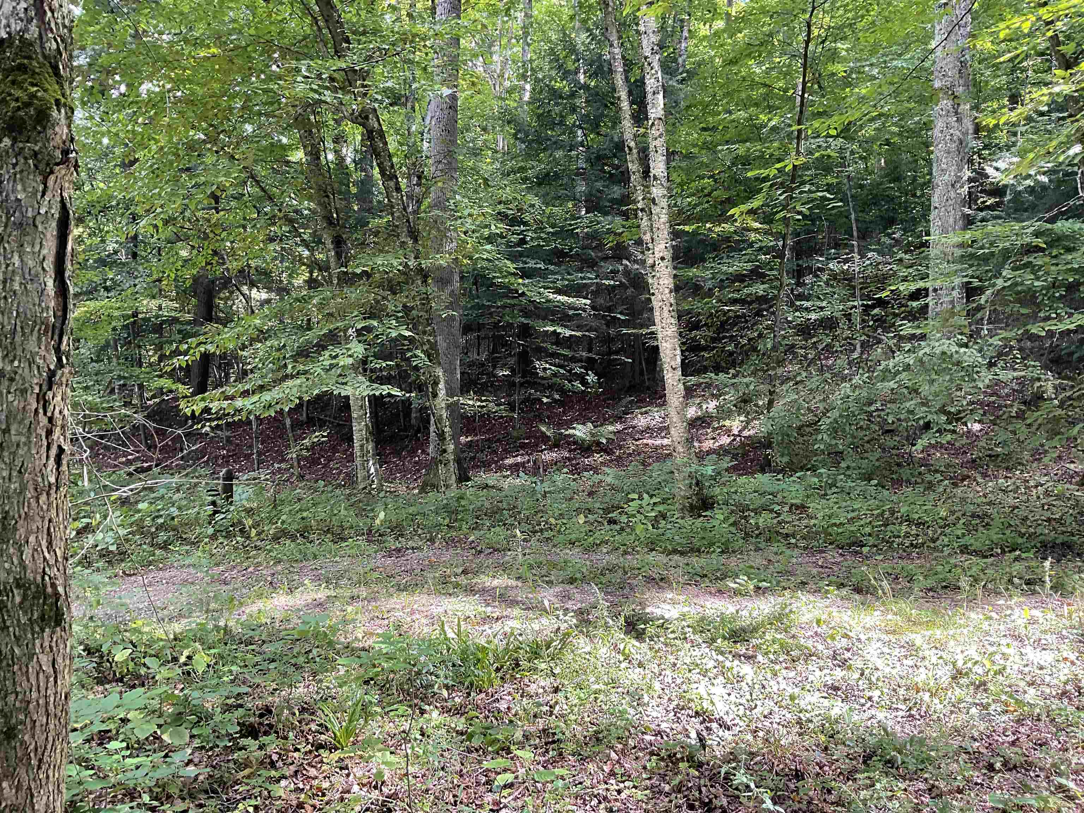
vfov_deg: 48.2
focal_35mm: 29
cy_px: 406
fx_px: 908
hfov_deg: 61.7
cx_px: 542
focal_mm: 3
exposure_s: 1/122
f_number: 1.8
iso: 50
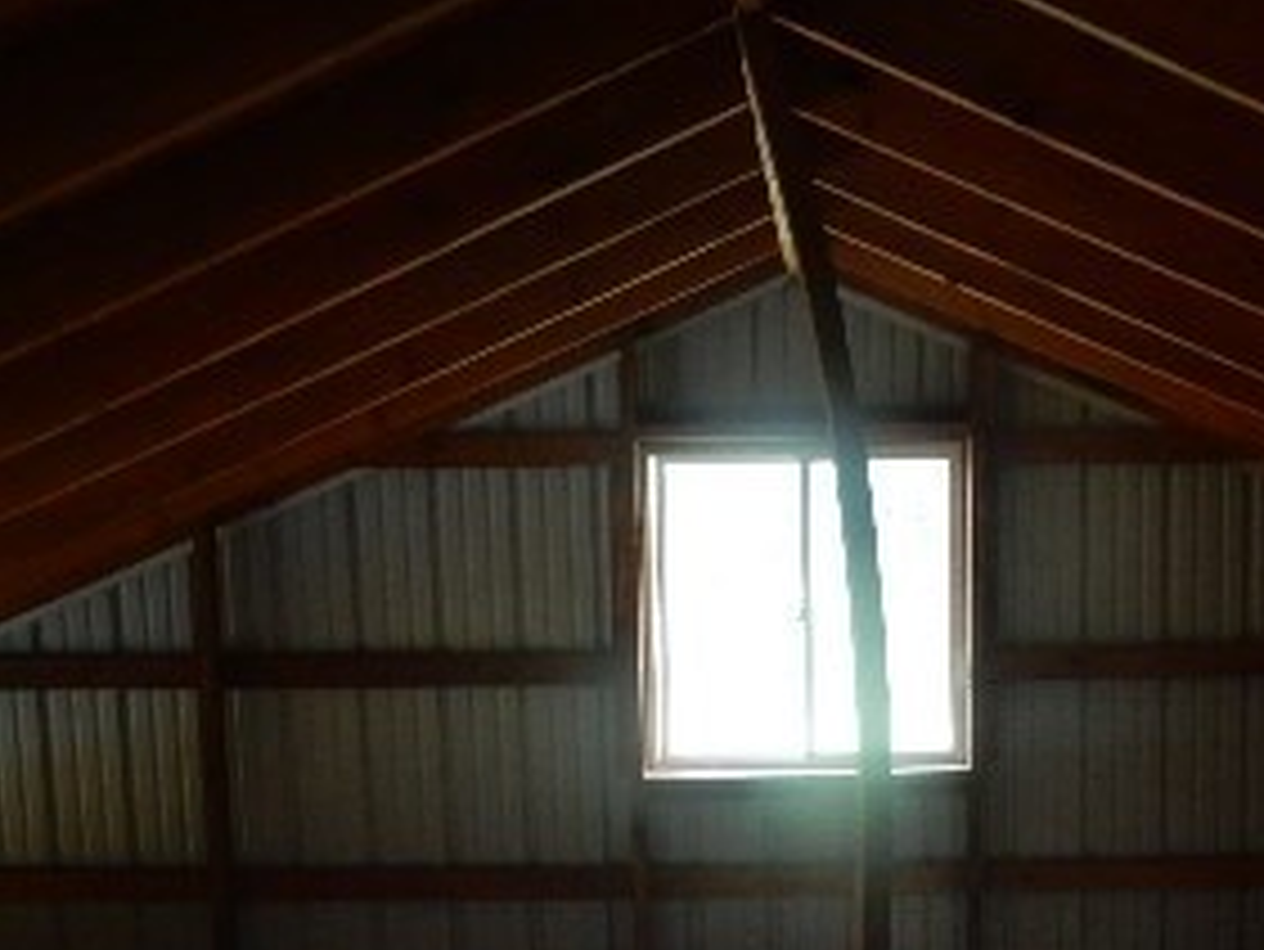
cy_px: 887
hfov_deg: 33.4
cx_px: 855
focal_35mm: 57
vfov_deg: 24.8
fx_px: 2082
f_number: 3.7
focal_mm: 4.5
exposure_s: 1/20
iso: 400
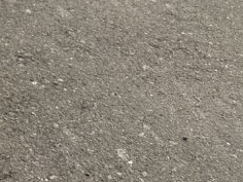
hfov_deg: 15.4
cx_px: -236
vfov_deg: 12.6
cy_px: -178
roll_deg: -2.0
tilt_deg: -18.6
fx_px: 730
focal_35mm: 104
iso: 80
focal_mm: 6.86
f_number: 1.78
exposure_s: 1/2252
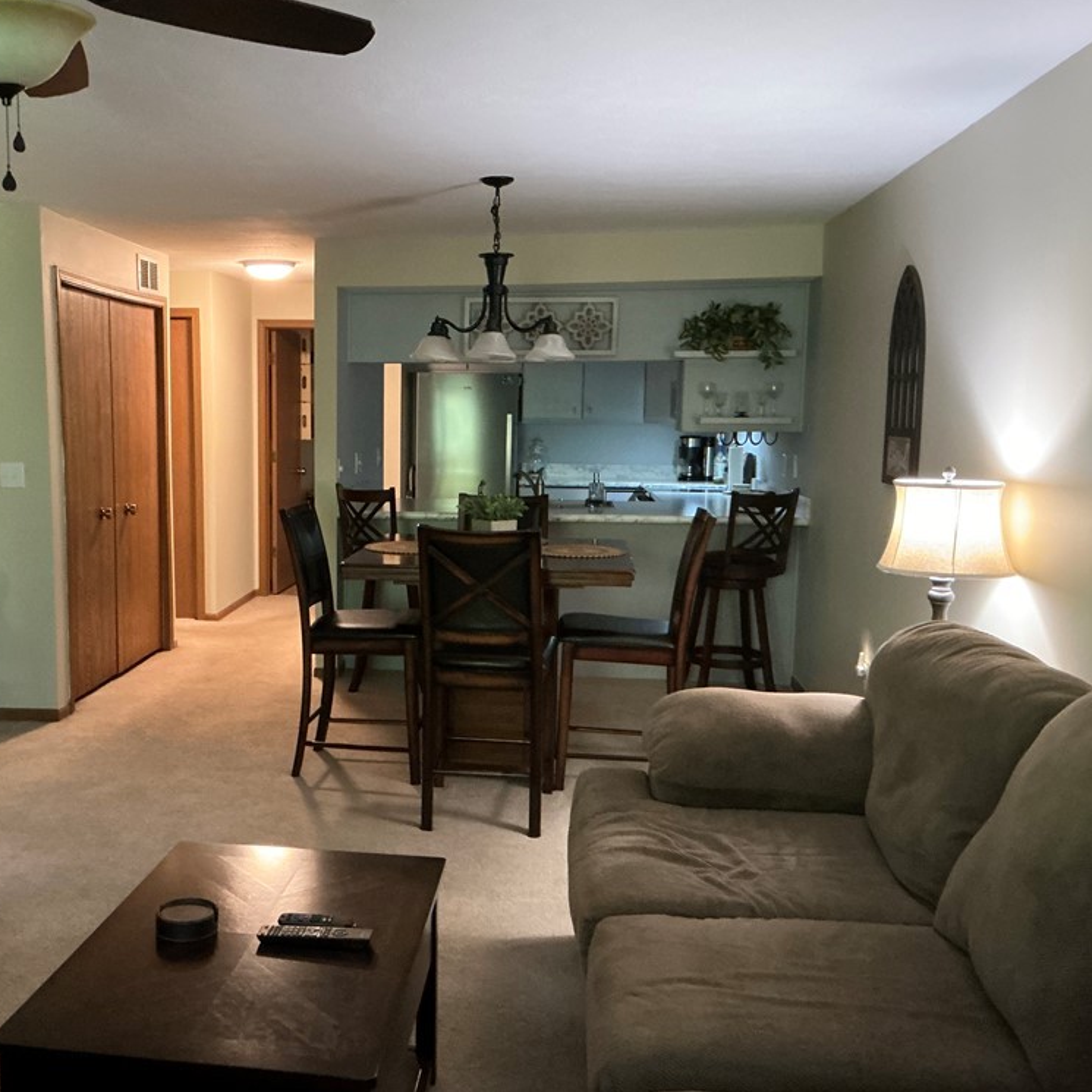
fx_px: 1213
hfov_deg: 47.8
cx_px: 377
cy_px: 554
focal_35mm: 34
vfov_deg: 48.4
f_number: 1.8
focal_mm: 3
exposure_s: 1/30
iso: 400
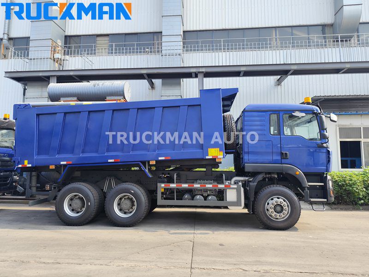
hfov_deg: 73.9
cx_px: 184
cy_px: 138
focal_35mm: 23
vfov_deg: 58.9
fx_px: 245
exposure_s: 1/339
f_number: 1.65
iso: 50
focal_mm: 6.14
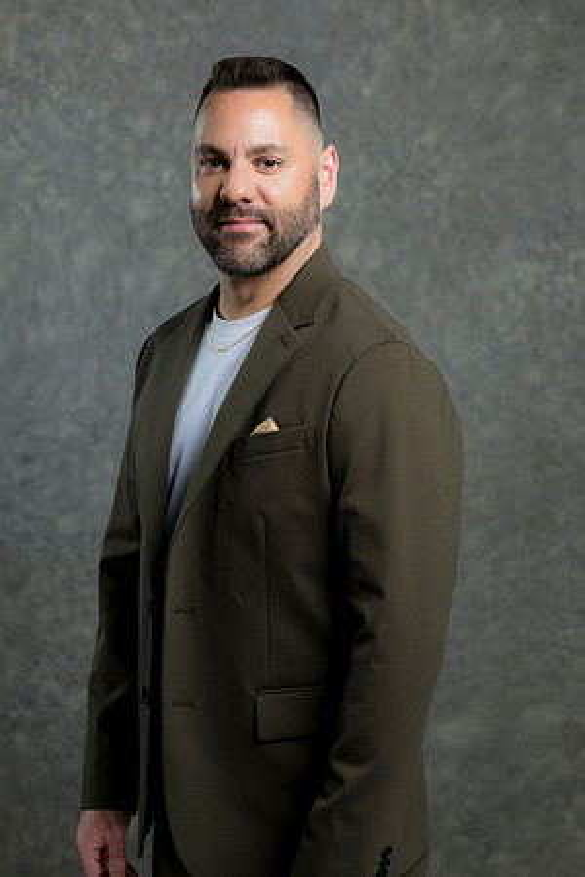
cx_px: 292
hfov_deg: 16.1
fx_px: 2072
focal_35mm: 85
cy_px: 438
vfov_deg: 23.9
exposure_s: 1/200
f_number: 5
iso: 125
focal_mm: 85
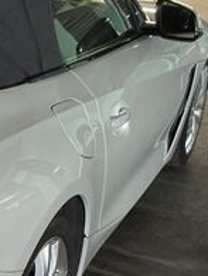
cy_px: 217
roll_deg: +0.1
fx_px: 687
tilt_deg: -23.6
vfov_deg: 22.4
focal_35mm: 86
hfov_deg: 16.0
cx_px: -88
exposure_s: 1/33
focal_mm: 3
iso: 250
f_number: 1.8
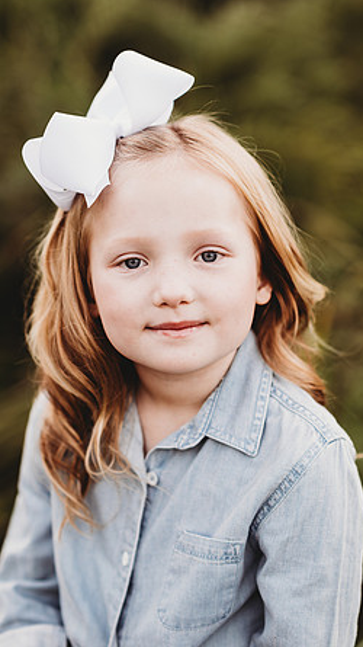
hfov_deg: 13.4
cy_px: 323
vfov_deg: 23.7
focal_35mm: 90
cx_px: 160
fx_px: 1542
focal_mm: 85
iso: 80
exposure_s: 1/160
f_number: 2.2
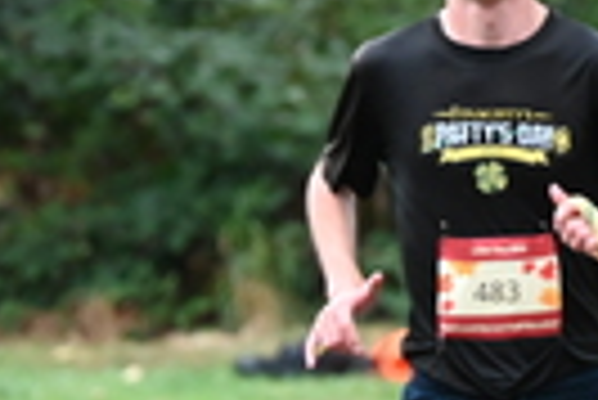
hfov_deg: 2.5
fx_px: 13719
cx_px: 495
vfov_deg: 1.7
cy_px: 128
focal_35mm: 825
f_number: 6.3
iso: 3200
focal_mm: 200
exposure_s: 1/250
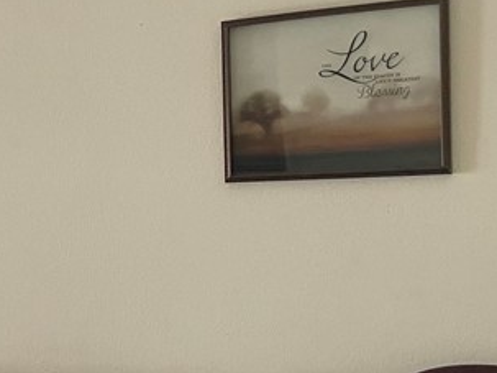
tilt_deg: -1.4
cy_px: 269
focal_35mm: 88
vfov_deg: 16.7
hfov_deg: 19.1
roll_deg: +4.2
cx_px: -284
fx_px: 1263
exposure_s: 1/60
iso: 125
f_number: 1.6
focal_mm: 4.2
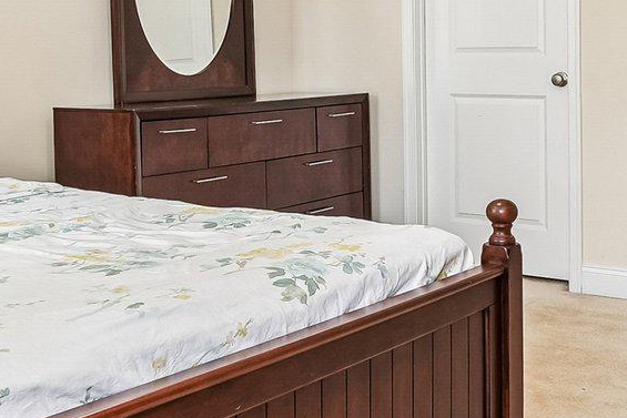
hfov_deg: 34.5
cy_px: 60
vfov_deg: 22.9
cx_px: 299
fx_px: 1010
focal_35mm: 58
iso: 400
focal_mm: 16
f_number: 8
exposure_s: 1/30
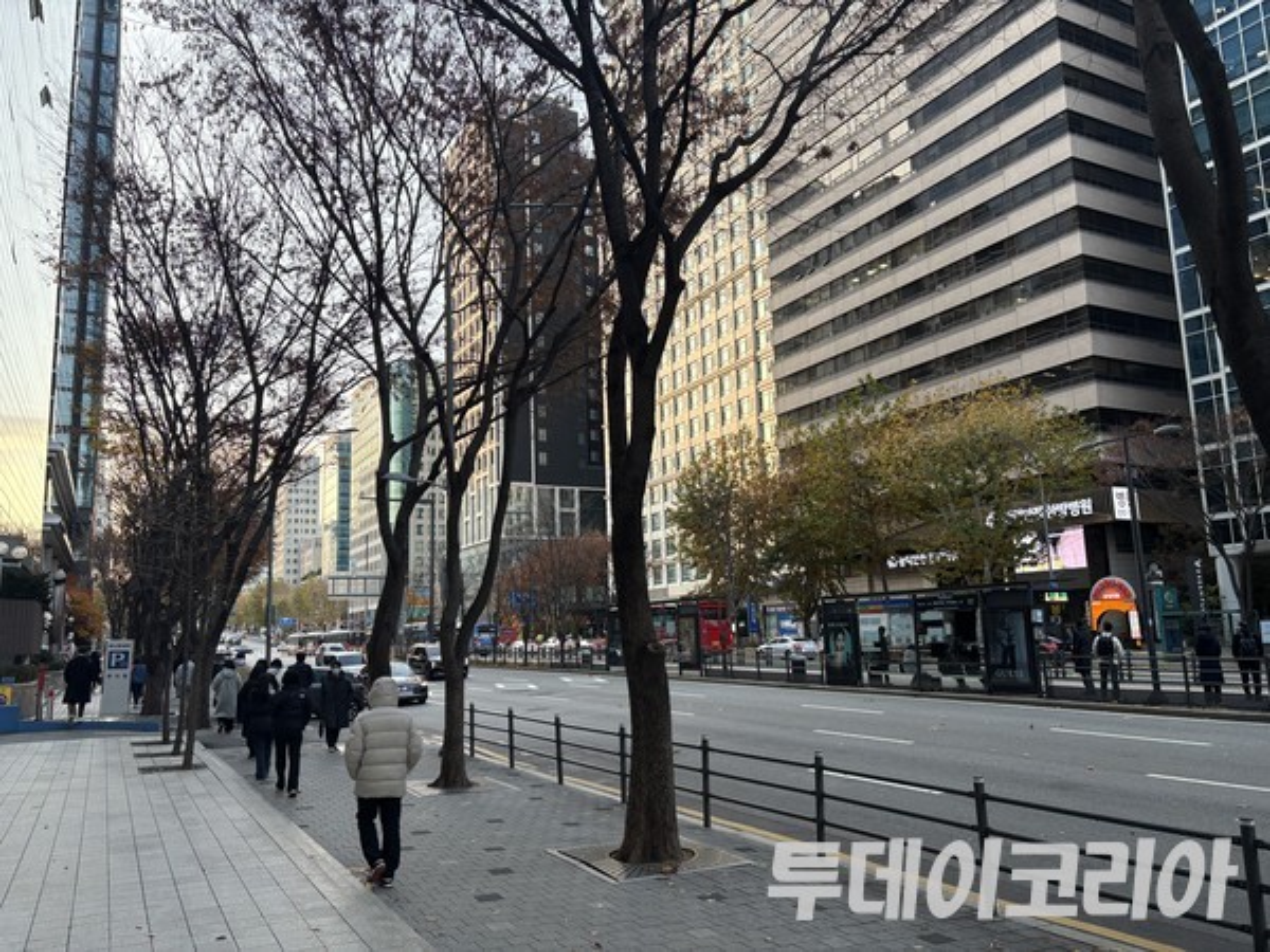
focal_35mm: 26
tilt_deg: +9.4
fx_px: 954
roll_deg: +2.1
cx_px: 635
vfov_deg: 53.1
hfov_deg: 67.3
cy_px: 476
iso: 64
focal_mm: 5.96
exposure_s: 1/206
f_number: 1.6
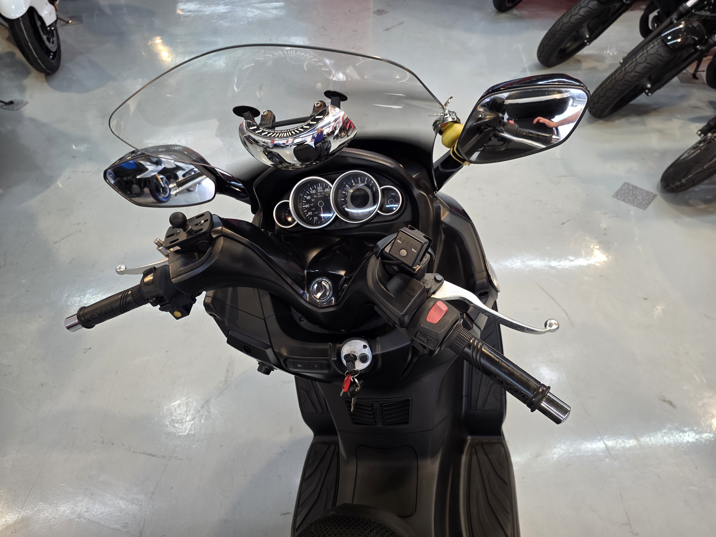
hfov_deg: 73.9
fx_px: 476
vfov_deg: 58.9
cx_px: 358
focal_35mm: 23
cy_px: 268
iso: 200
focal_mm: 6.25
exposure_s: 1/120
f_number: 1.7
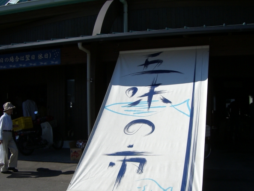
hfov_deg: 45.8
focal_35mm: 41
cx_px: 133
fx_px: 301
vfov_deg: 35.1
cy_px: 102
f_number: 4.3
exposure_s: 1/1250
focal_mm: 6.2
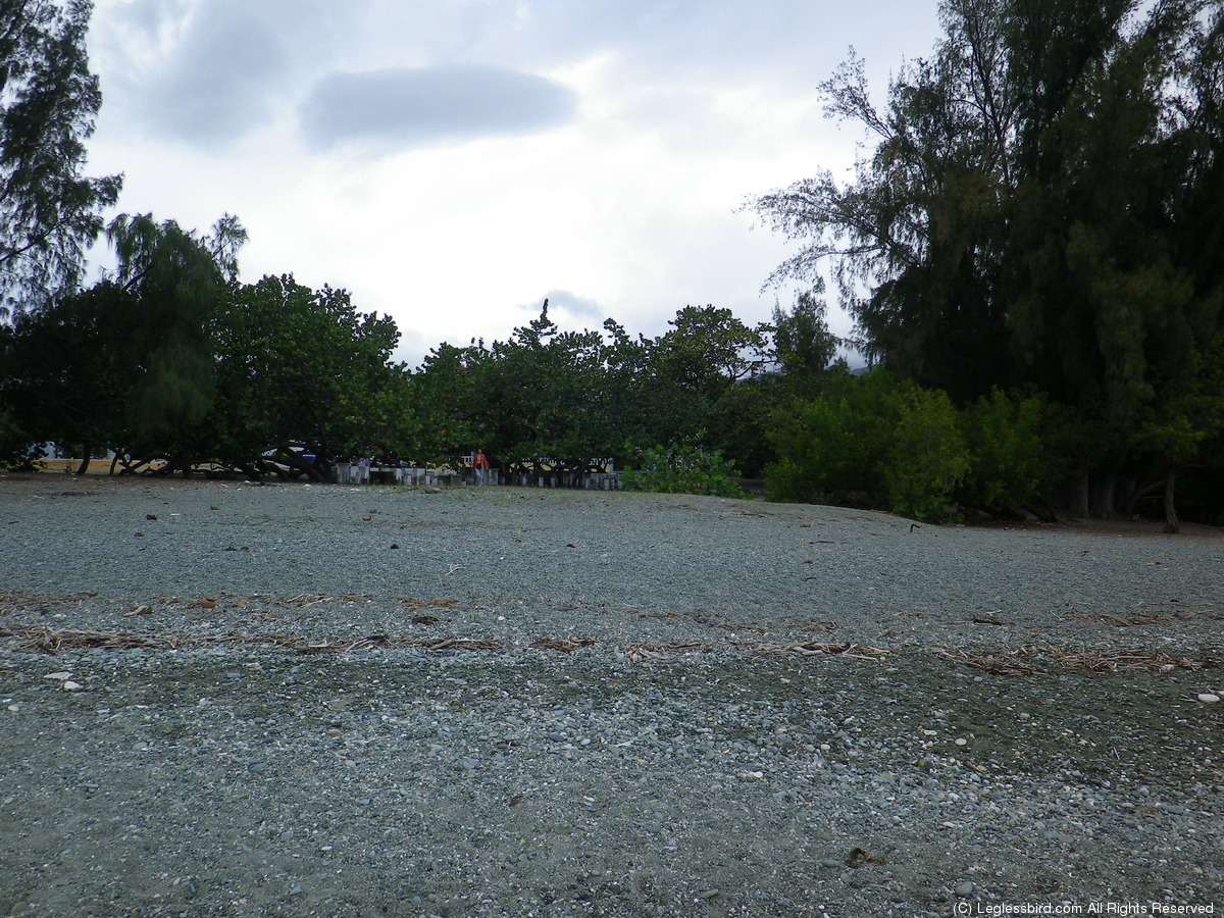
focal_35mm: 28
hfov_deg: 63.4
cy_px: 459
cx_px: 612
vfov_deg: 49.7
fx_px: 990
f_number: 8.3
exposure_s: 1/160
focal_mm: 5
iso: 80
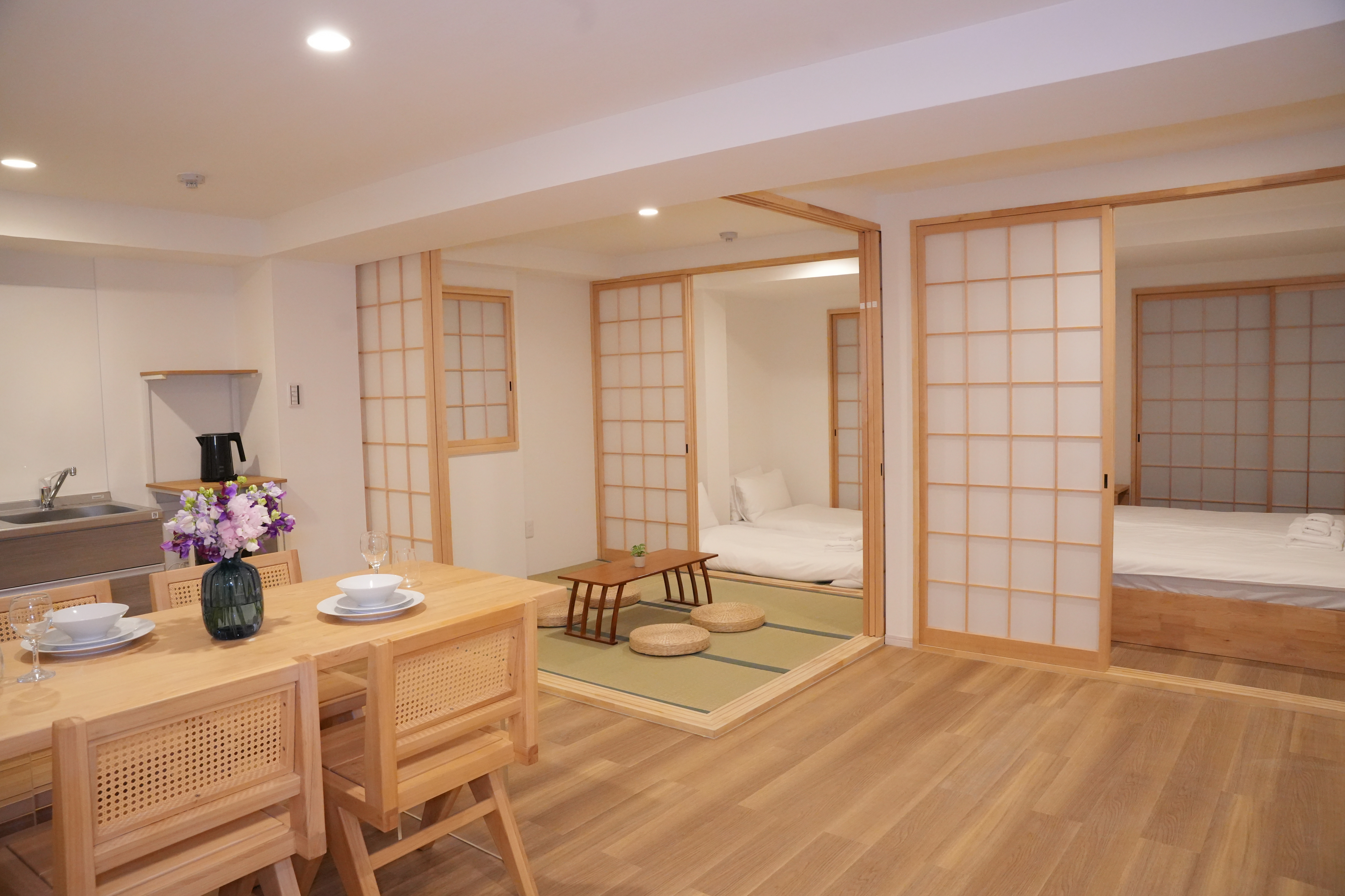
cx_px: 672
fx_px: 897
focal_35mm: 24
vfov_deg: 53.1
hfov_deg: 73.7
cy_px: 448
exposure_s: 1/100
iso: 6400
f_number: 6.3
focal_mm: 24
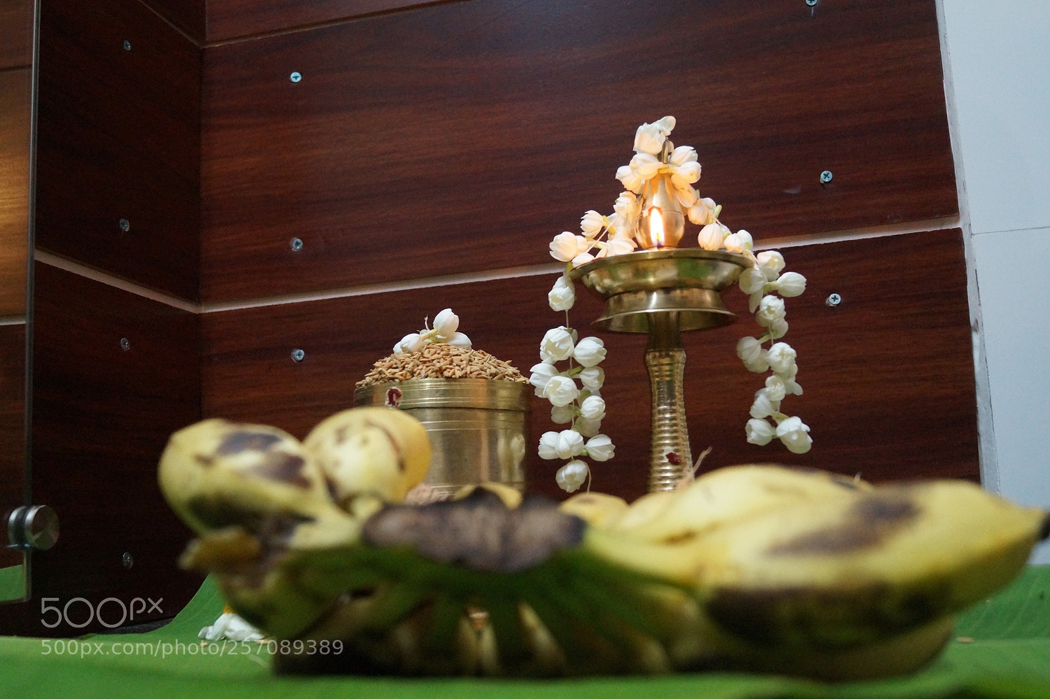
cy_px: 350
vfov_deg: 36.8
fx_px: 1049
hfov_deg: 53.2
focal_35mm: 36
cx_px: 525
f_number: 4
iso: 3200
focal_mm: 24
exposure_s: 1/100
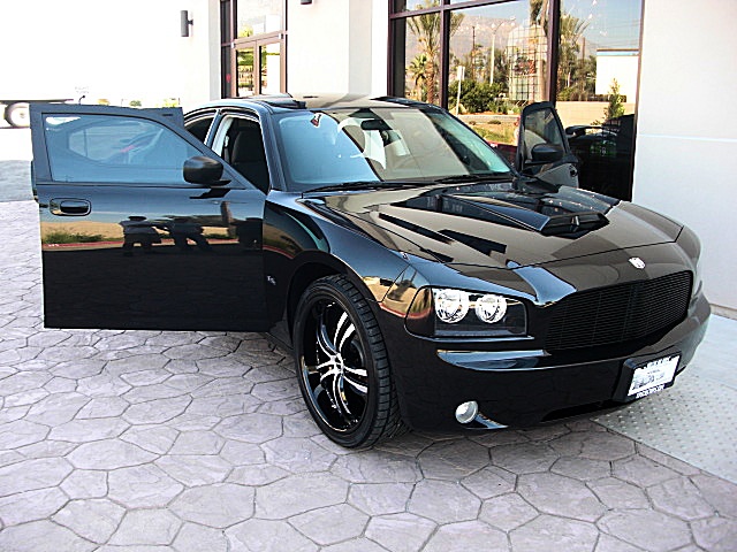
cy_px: 276
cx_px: 368
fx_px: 766
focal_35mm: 36
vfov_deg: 39.7
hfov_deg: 51.4
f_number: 2.8
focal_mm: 6.3
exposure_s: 1/60
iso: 50
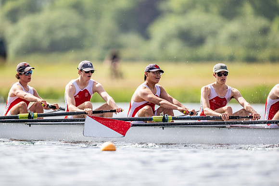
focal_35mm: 600
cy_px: 93
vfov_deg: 2.3
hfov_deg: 3.4
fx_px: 4651
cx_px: 140
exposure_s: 1/2500
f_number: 4
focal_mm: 600
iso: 200
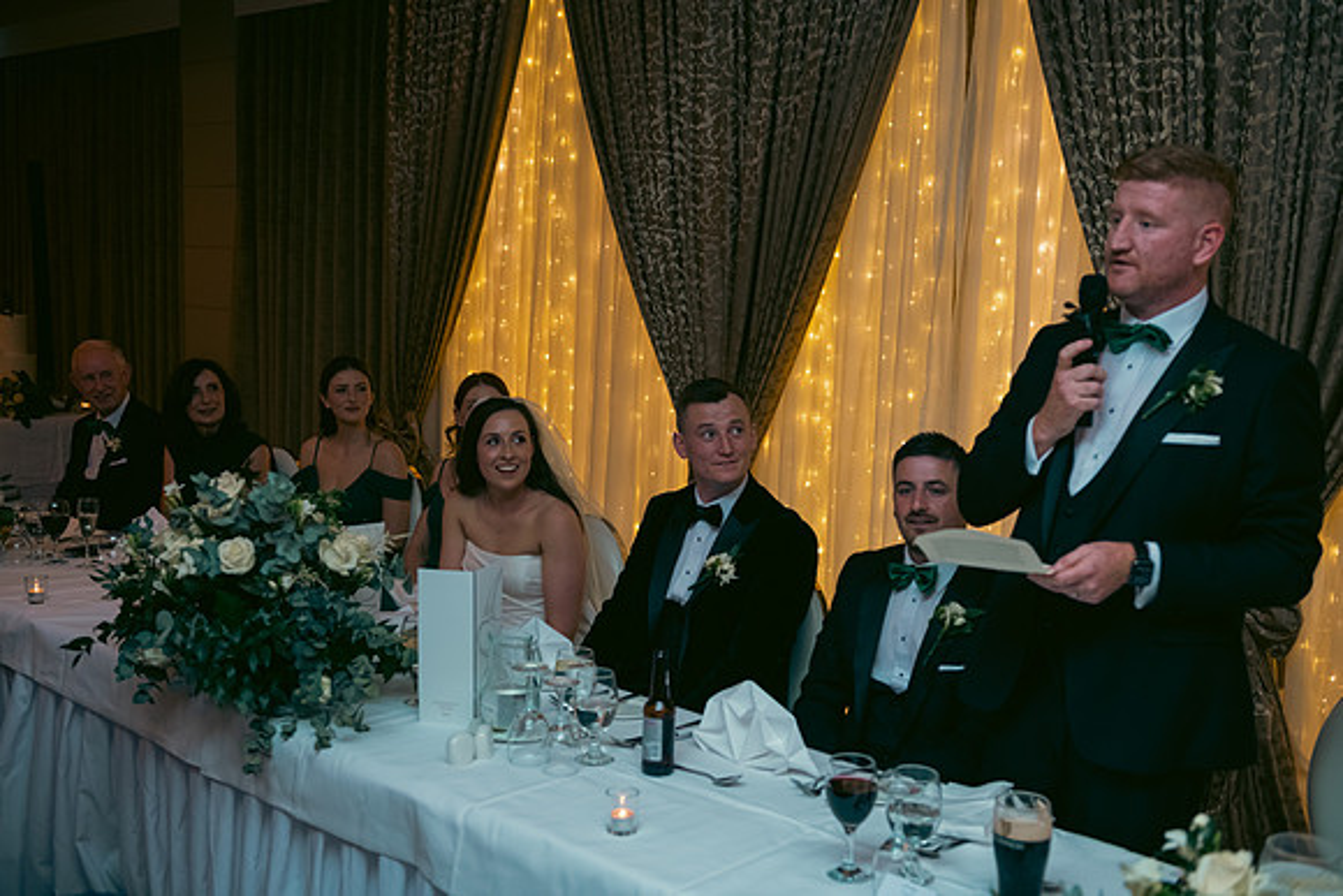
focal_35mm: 42
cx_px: 672
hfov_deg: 46.4
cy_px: 448
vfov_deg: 31.9
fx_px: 1567
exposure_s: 1/160
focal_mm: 42
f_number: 3.5
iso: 800
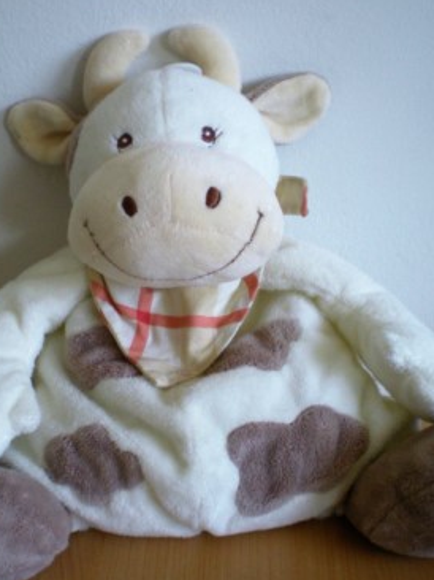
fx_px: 904
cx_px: 185
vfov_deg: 35.6
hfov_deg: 27.0
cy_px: 295
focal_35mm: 54
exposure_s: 1/60.4
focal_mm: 6.3
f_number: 3.1
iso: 180
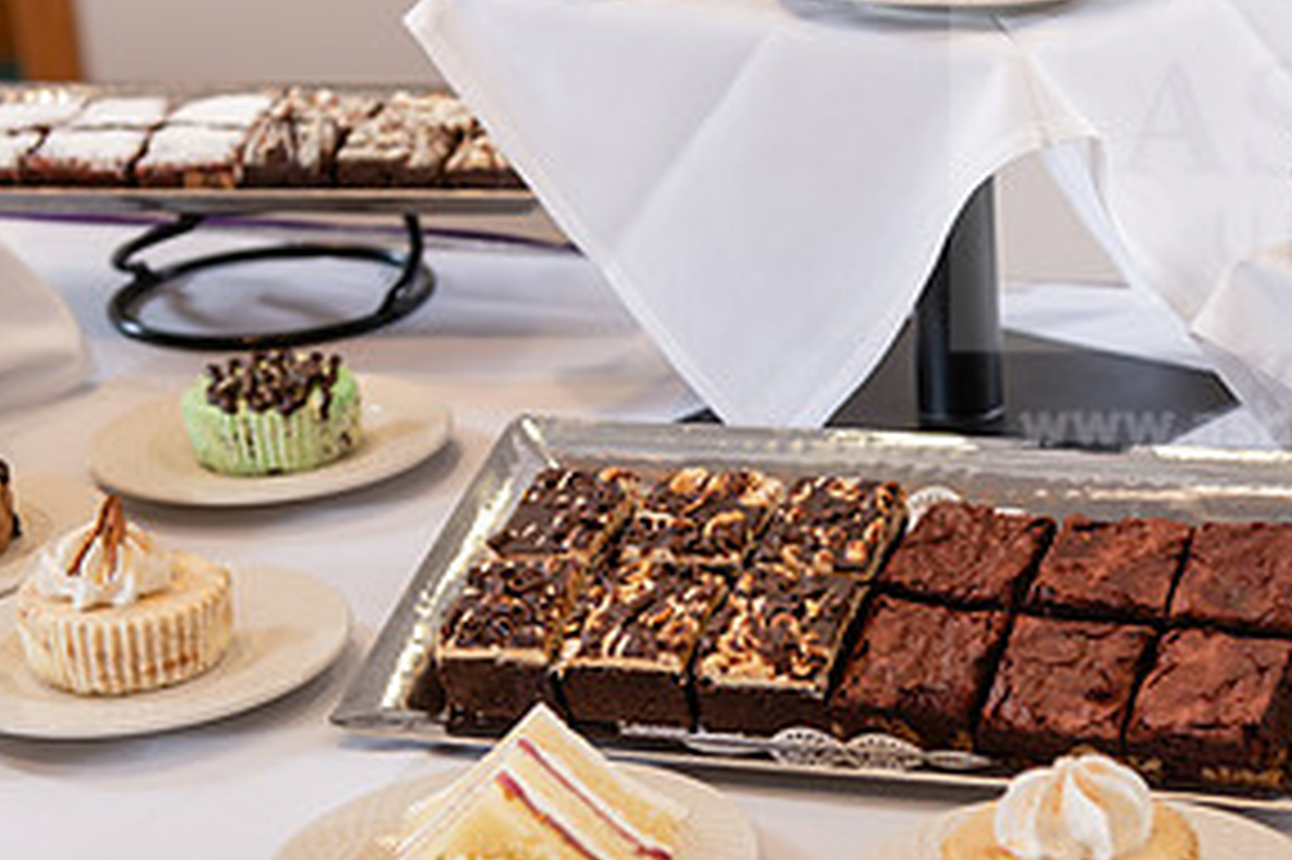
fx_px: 3479
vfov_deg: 14.1
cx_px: 815
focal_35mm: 97
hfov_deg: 21.0
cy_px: 520
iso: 400
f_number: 3.5
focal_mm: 48
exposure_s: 1/160
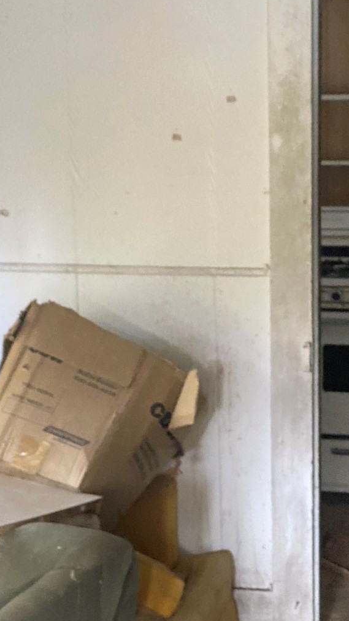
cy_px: 424
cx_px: 231
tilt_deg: -12.1
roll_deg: +3.3
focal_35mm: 86
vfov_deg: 24.6
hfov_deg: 14.0
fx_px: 1415
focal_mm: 6
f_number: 2
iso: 800
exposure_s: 1/39
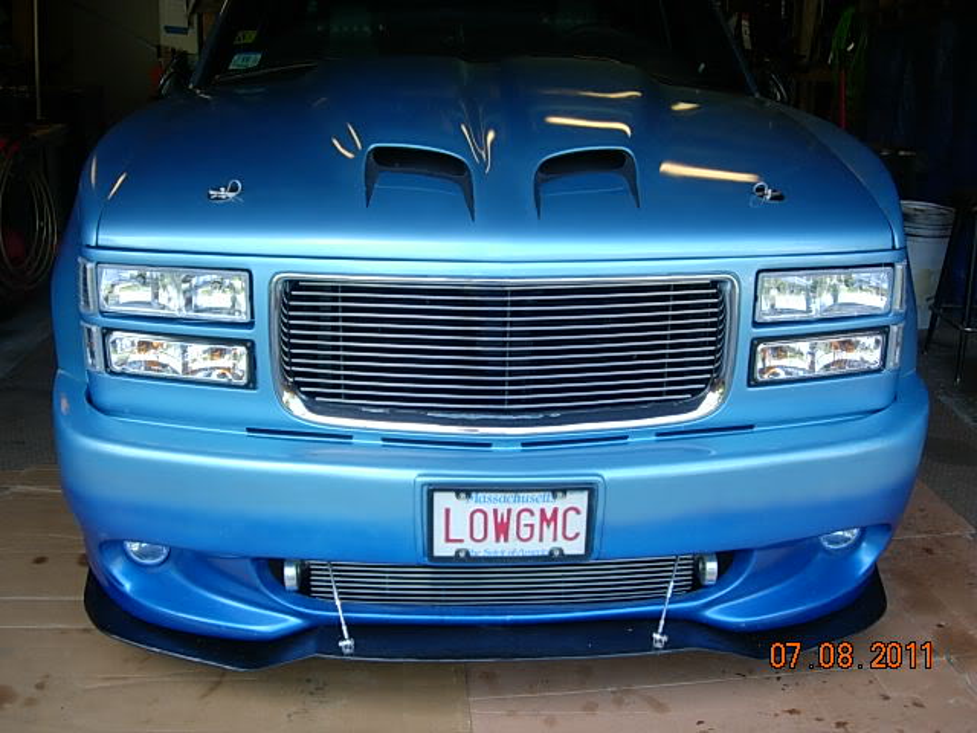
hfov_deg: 49.0
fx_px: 1073
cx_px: 488
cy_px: 366
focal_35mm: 38
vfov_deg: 37.7
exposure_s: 1/111
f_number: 2.8
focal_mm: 7.8
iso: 64
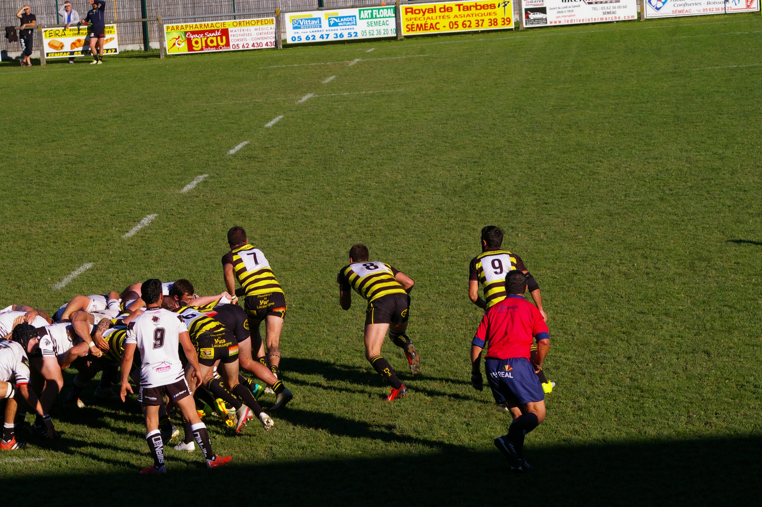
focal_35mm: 140
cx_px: 381
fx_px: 2950
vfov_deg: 9.8
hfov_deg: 14.7
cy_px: 254
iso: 400
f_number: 11
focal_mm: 93
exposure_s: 1/500
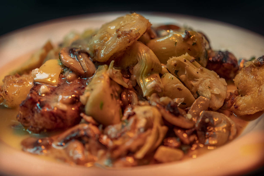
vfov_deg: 22.6
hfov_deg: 33.4
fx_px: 440
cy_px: 88
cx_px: 132
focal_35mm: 60
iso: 200
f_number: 3
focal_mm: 60
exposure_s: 1/125
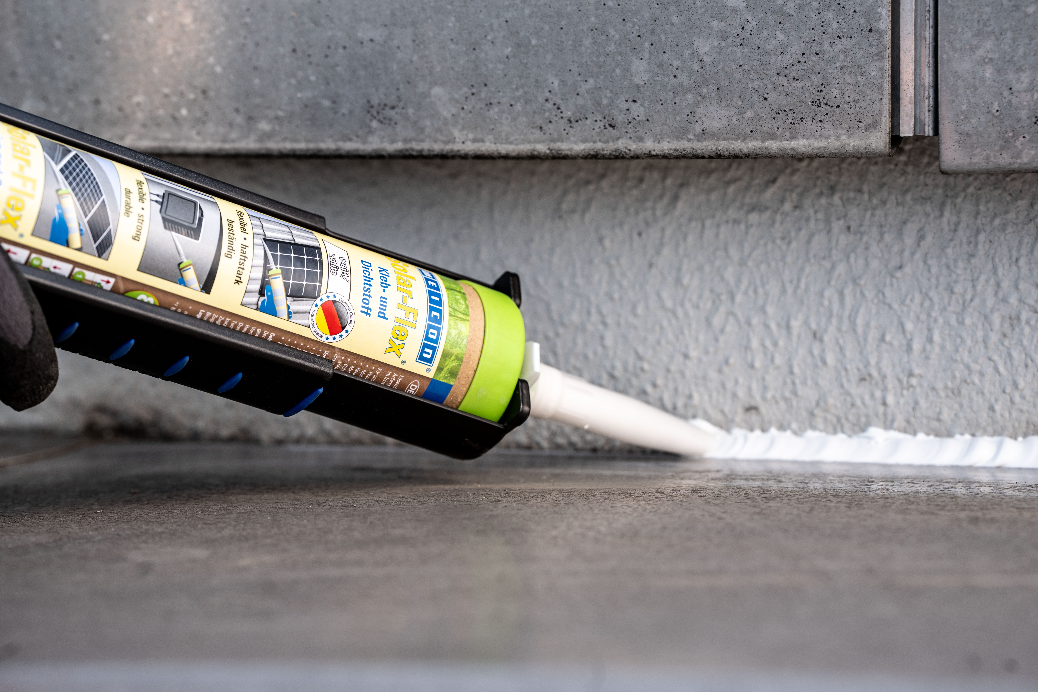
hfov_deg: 15.3
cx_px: 519
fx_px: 3863
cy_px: 346
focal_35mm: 134
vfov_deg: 10.2
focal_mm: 134
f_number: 5.6
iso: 125
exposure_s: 1/250
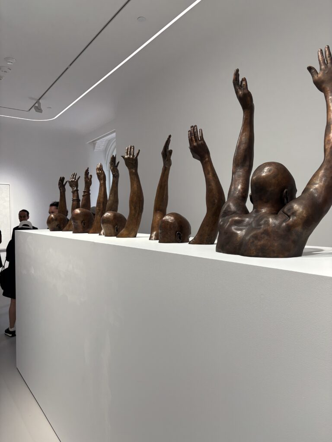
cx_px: 166
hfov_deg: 53.1
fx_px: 332
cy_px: 221
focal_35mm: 26
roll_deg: +0.3
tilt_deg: +0.0
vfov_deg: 67.3
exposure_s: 1/60
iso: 125
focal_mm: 5.96
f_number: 1.6
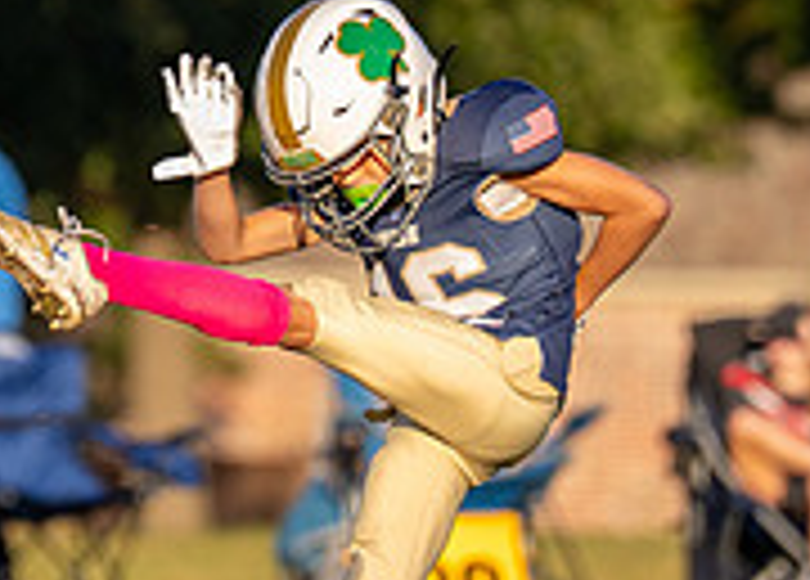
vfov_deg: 1.7
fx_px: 19806
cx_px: 215
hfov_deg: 2.3
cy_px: 105
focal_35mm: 860
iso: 400
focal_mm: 200
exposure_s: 1/2500
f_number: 2.8
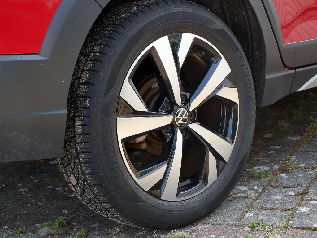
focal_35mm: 66
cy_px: 119
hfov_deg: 29.4
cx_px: 158
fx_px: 604
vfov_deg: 22.3
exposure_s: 1/100
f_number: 5.1
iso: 200
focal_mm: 33
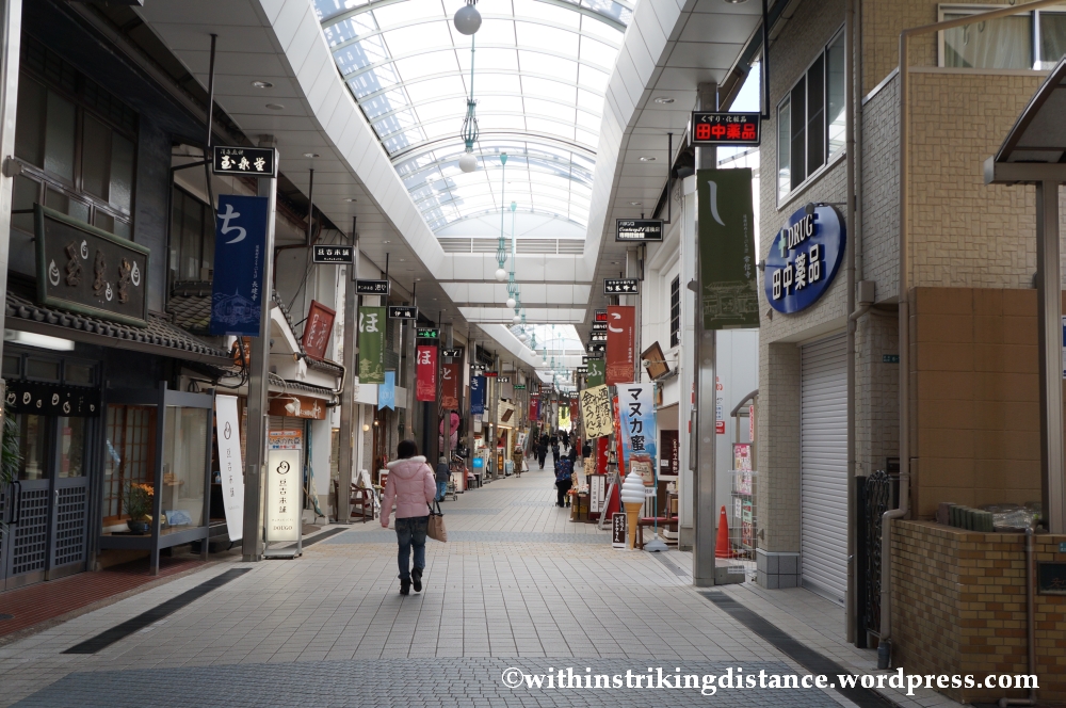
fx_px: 1065
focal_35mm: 36
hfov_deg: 53.2
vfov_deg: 36.8
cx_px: 533
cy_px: 354
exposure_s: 1/250
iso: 200
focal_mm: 24
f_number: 5
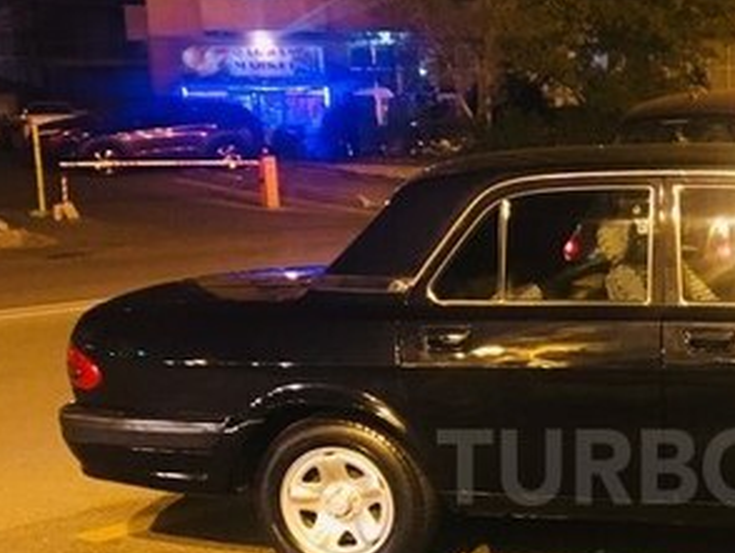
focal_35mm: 65
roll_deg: +0.2
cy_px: 467
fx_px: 1381
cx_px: 692
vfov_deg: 22.2
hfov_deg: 28.4
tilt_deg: -14.5
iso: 400
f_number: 2.2
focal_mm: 4.15
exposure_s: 1/17
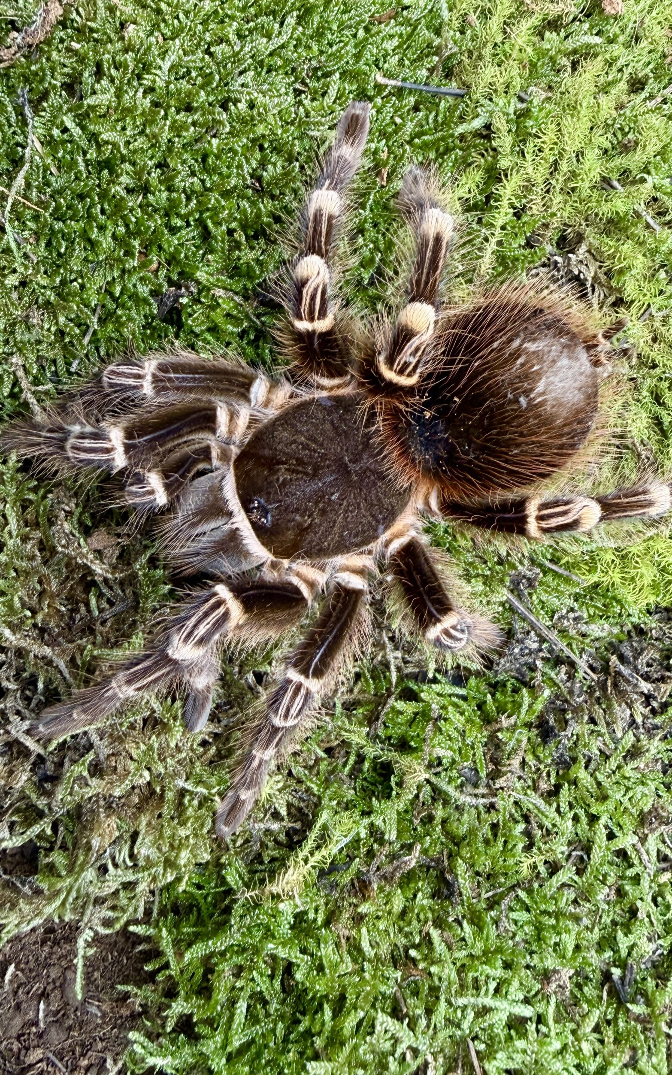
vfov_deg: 70.4
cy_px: 543
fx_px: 762
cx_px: 351
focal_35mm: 26
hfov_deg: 47.6
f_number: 2.2
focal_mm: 2.22
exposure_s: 1/100
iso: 250
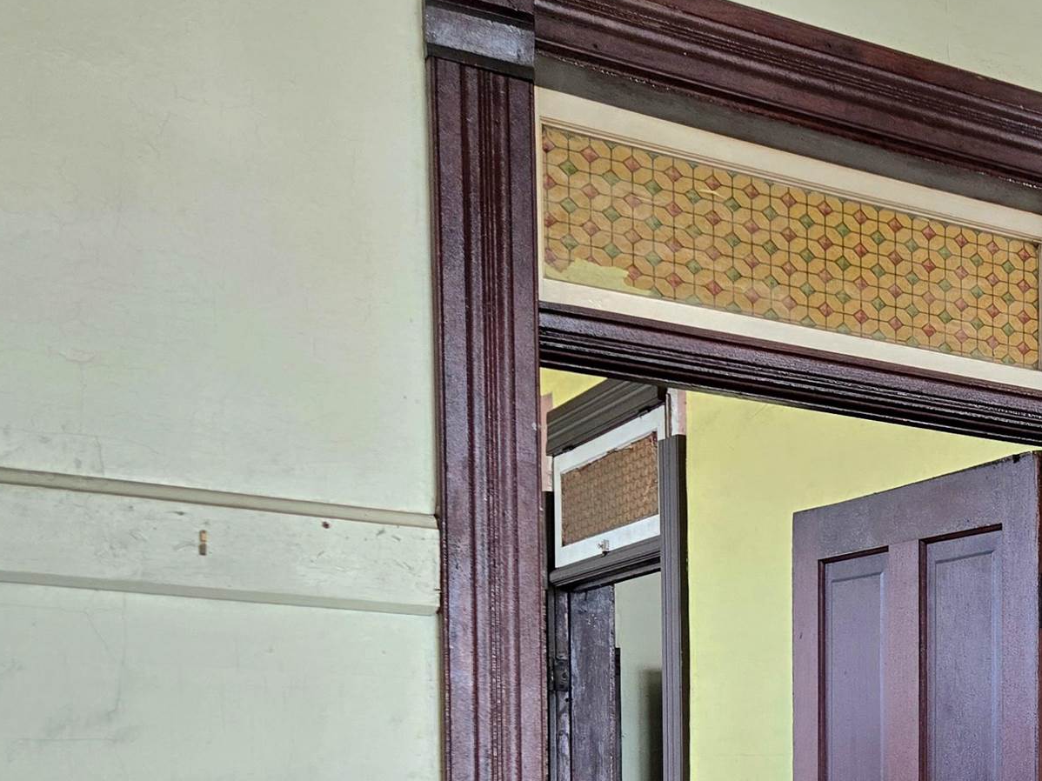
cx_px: 1298
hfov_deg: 28.0
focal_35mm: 59
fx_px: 1776
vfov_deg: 23.4
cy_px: 851
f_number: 1.8
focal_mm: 5.4
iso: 125
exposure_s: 1/182
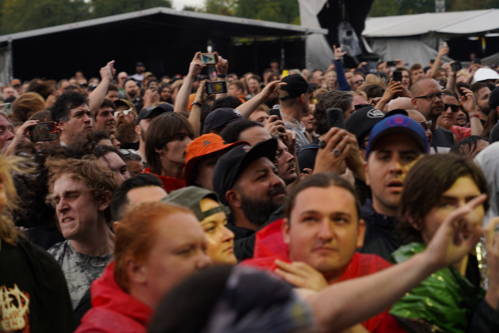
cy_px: 166
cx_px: 250
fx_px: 1455
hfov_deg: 19.5
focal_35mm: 105
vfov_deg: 13.0
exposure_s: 1/250
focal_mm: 105
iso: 100
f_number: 5.6
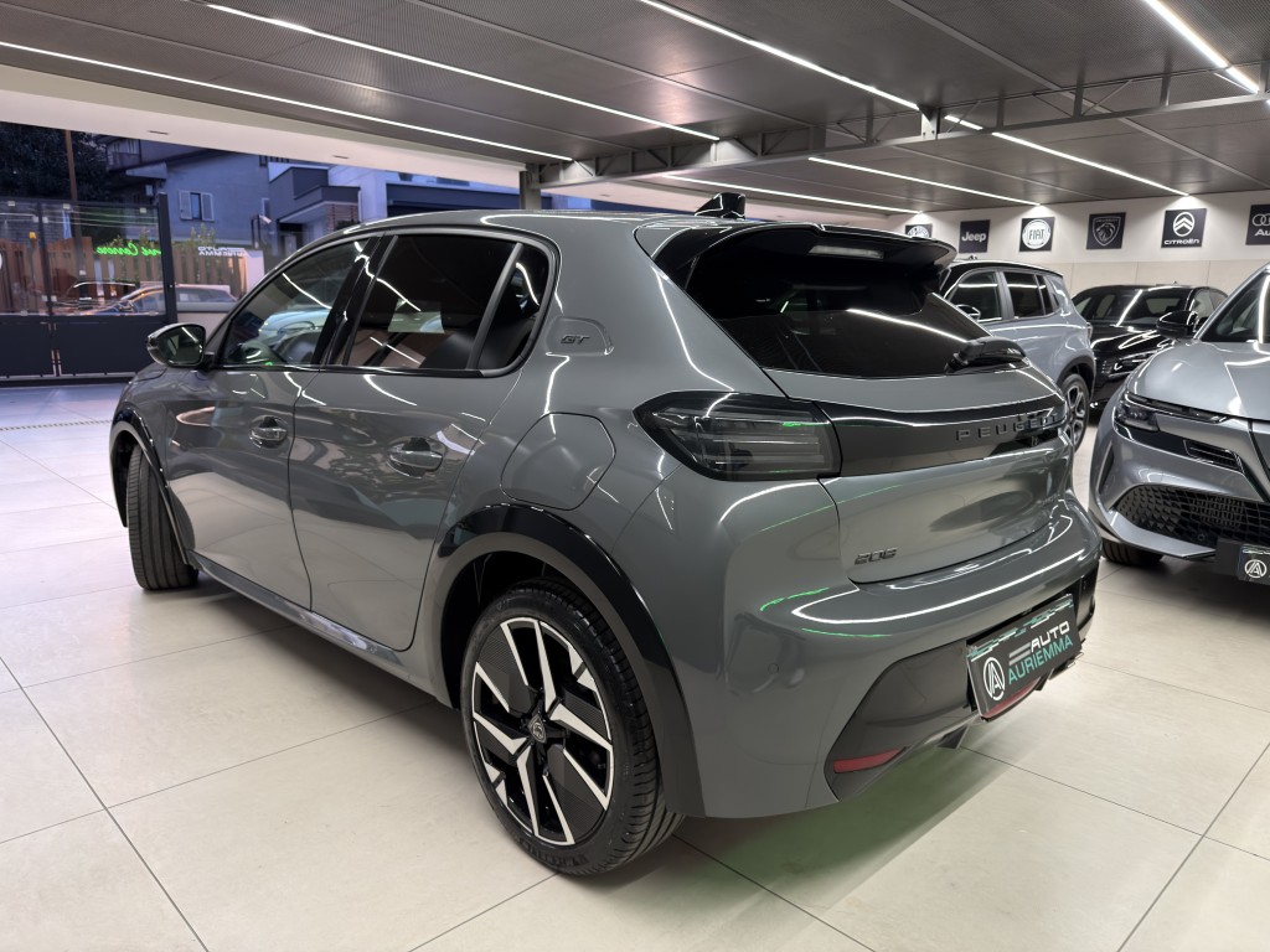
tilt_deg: -10.9
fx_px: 881
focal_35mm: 24
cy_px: 476
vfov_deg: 56.8
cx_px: 635
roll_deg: -0.9
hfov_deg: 71.6
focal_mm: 6.76
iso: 320
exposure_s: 1/33
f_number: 1.78
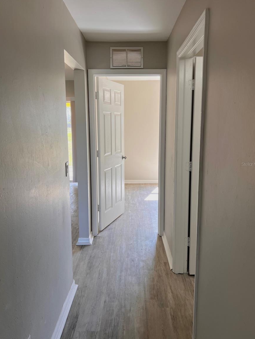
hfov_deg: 51.4
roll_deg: +0.2
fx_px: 265
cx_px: 130
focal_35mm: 27
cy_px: 164
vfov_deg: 65.3
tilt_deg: -7.7
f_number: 1.5
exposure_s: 1/120
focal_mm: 5.7
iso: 50
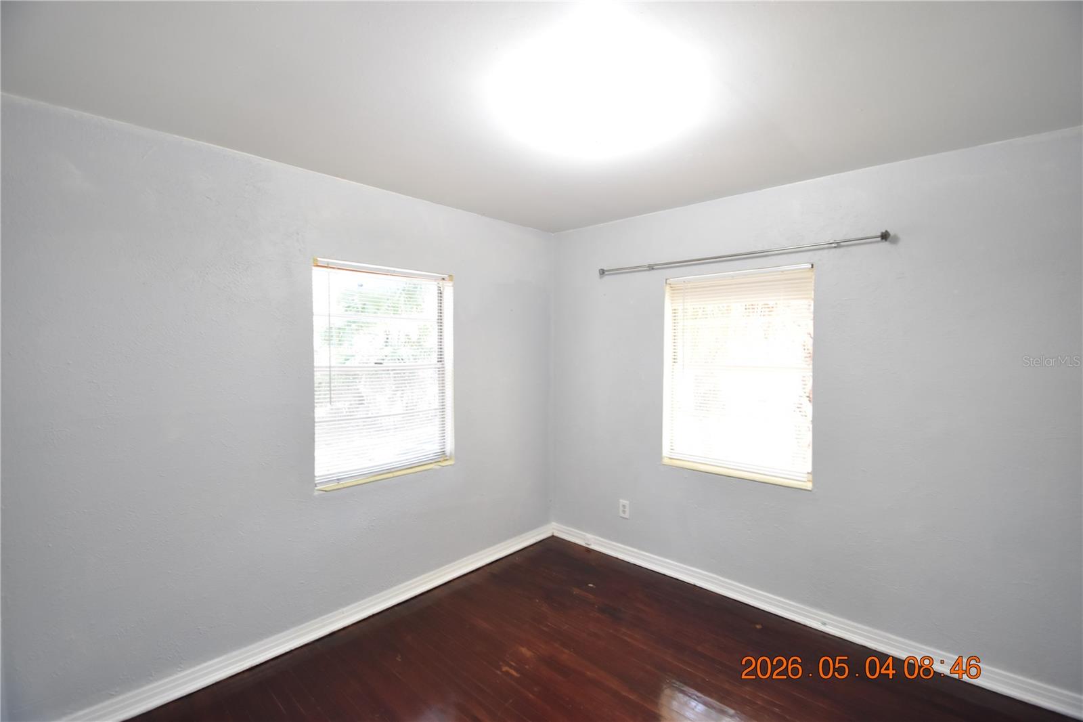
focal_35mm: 15
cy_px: 361
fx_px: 451
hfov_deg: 100.4
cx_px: 542
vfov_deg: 77.3
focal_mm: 10
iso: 800
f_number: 3.5
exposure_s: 1/30
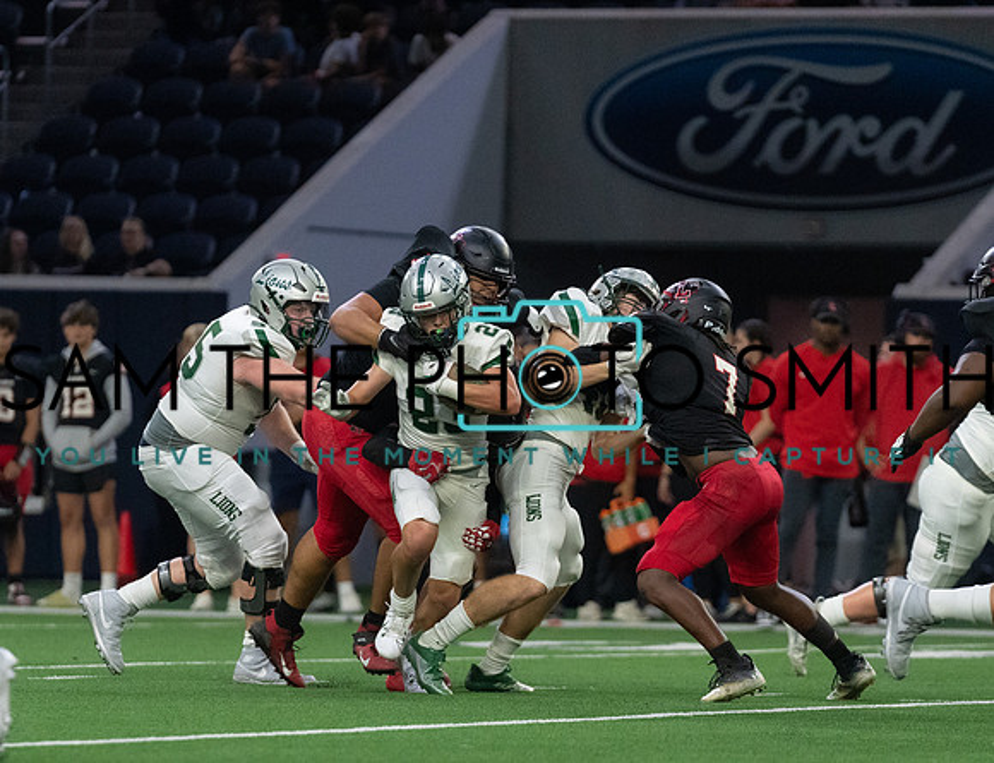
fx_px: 9748
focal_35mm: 337
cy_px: 495
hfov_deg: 5.8
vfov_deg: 4.5
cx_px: 420
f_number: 3.2
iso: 5000
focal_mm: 200
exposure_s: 1/1250
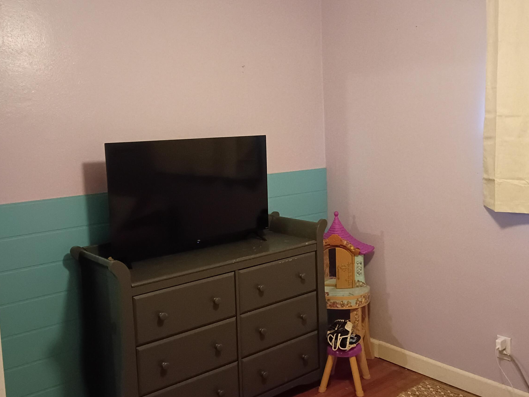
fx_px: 565
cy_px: 184
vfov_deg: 38.7
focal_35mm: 37
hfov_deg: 50.1
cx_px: 288
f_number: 2.2
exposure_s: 1/24
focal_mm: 3.42
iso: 5181
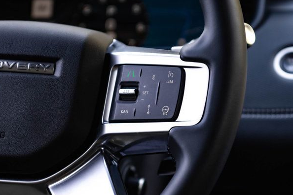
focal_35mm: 113
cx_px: 144
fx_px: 920
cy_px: 94
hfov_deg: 18.1
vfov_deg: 12.1
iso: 640
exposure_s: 1/200
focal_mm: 70
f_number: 4
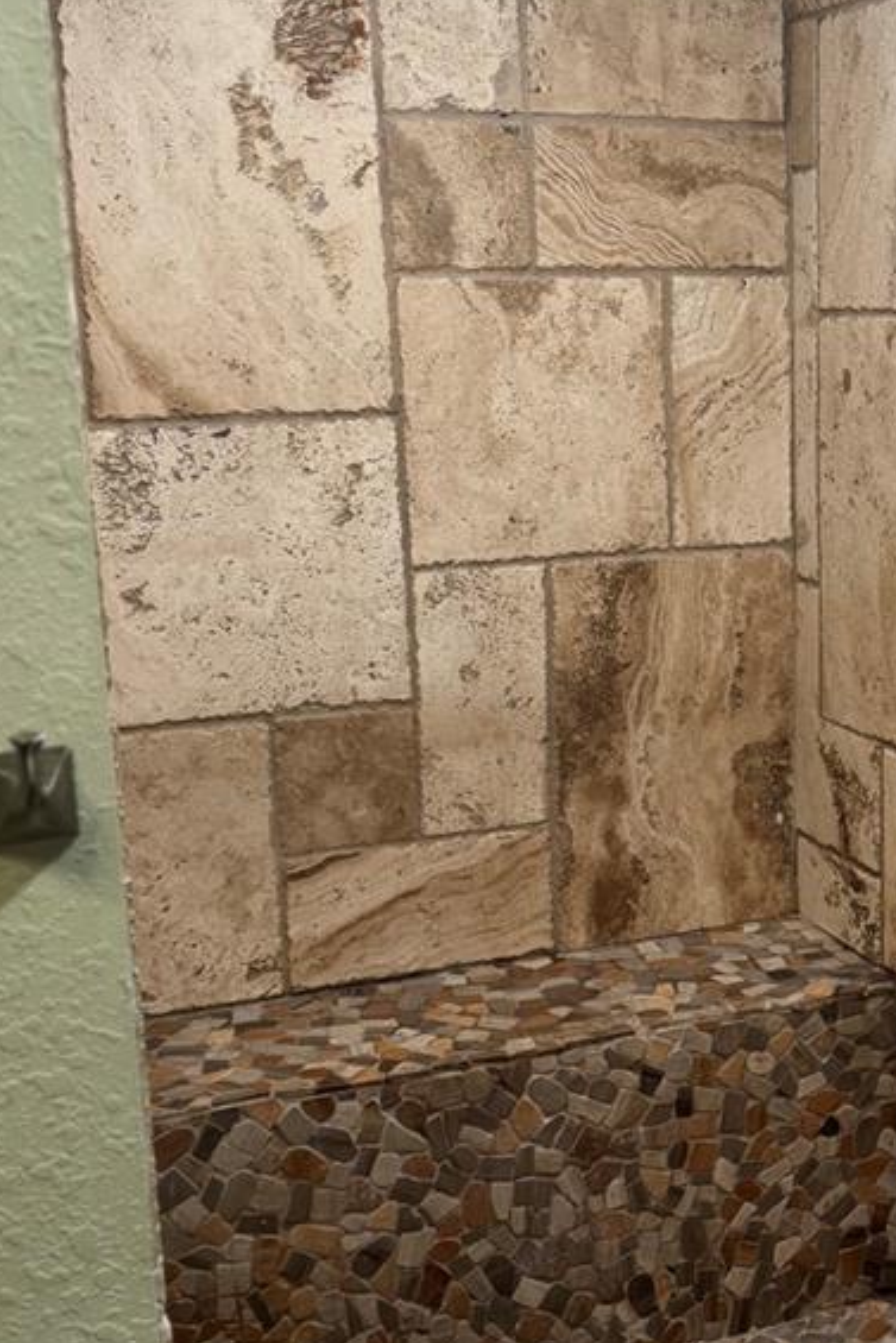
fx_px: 1977
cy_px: 711
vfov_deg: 37.5
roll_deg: +1.4
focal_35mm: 53
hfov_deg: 25.0
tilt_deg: -11.2
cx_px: 749
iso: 200
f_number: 1.78
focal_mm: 6.76
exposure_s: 1/120
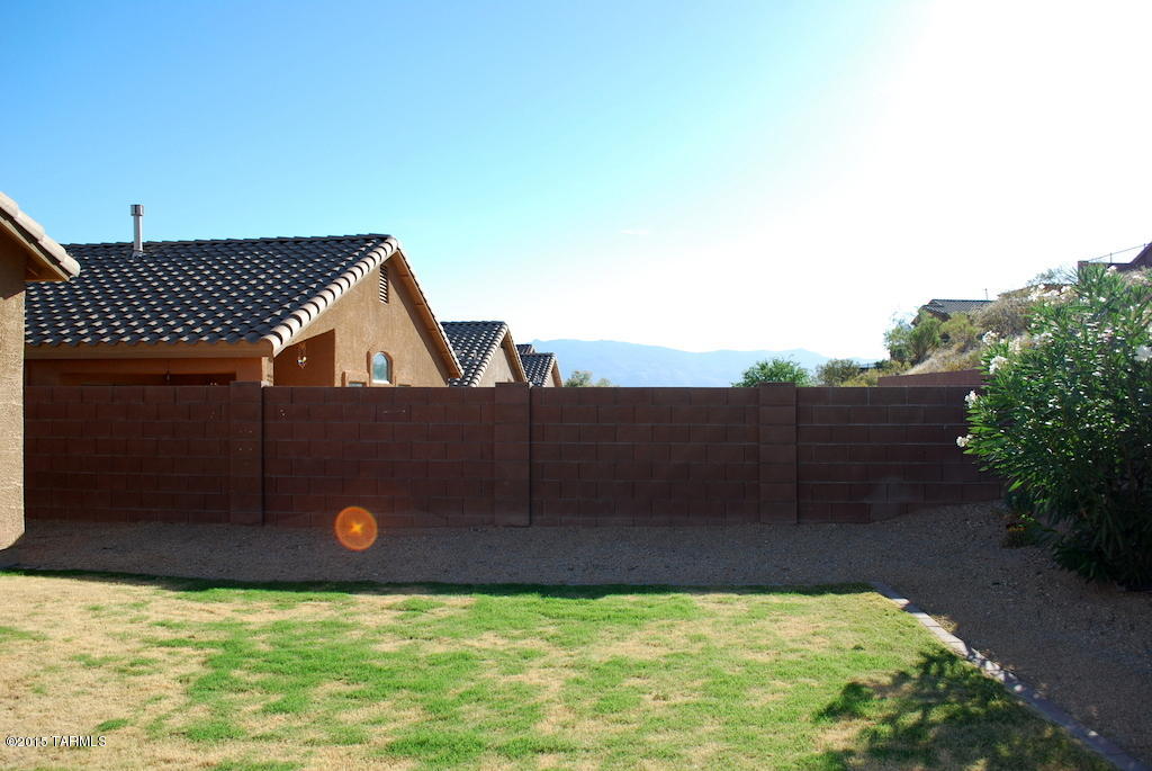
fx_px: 865
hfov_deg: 67.3
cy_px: 386
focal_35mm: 27
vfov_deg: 48.0
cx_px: 576
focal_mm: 18
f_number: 6.3
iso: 100
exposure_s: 1/200
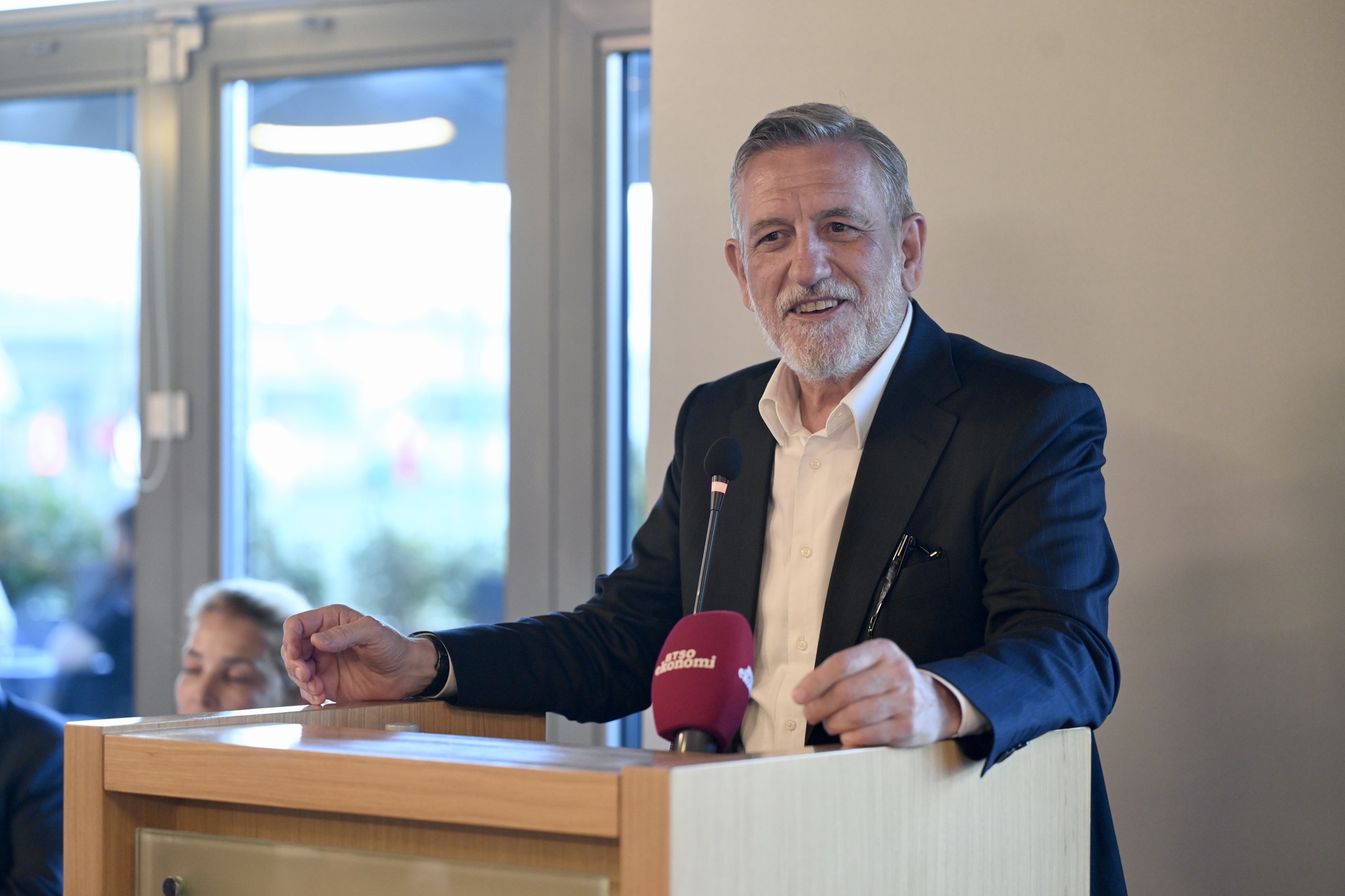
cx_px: 672
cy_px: 448
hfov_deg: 20.8
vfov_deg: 14.0
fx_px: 3661
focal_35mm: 98
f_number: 3.2
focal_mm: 98
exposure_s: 1/125
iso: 2000
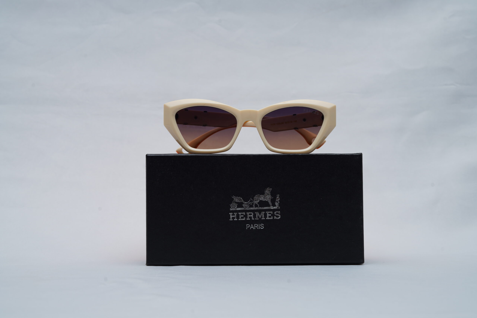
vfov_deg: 27.0
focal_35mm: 50
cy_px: 159
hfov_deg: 39.6
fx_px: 662
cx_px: 238
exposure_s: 1/160
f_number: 9
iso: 100
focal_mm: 50
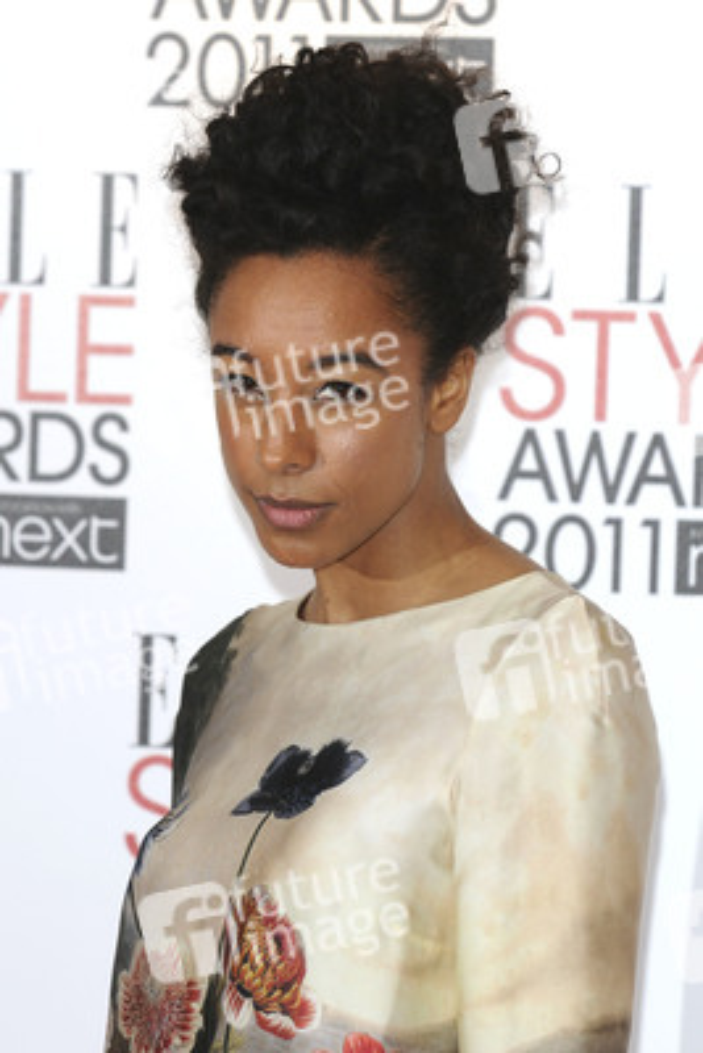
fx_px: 5706
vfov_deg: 10.5
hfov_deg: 7.0
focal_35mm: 195
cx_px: 352
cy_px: 526
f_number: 5
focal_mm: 130
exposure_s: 1/160
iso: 400
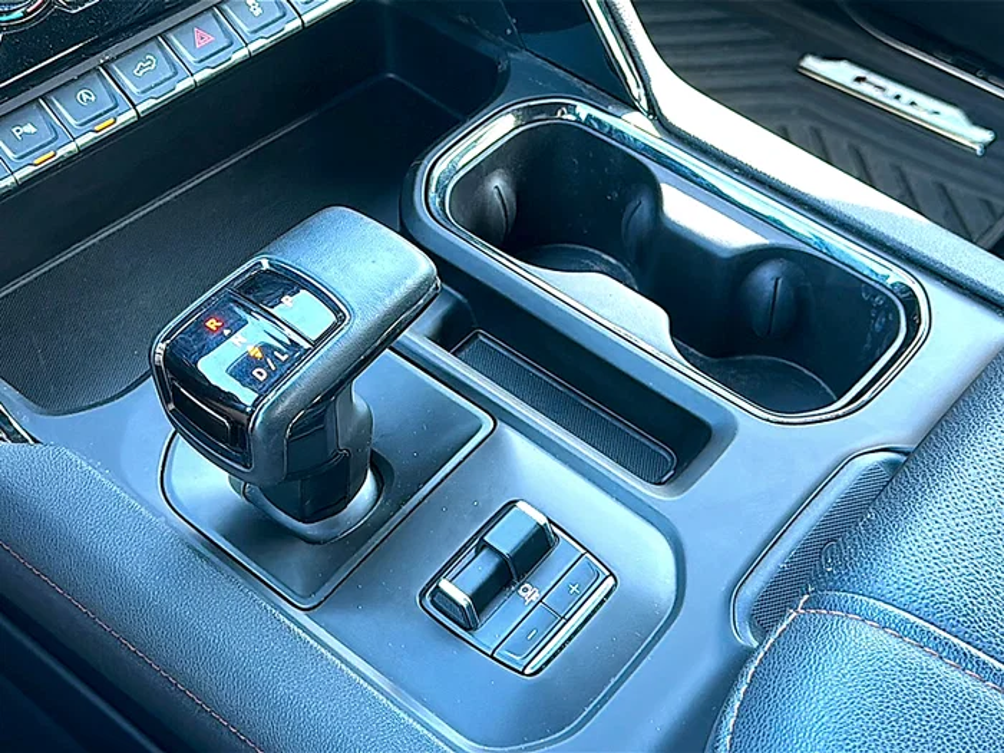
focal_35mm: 43
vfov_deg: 33.6
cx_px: 502
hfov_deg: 43.9
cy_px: 376
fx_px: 1247
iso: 125
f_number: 1.78
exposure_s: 1/40
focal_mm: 6.86
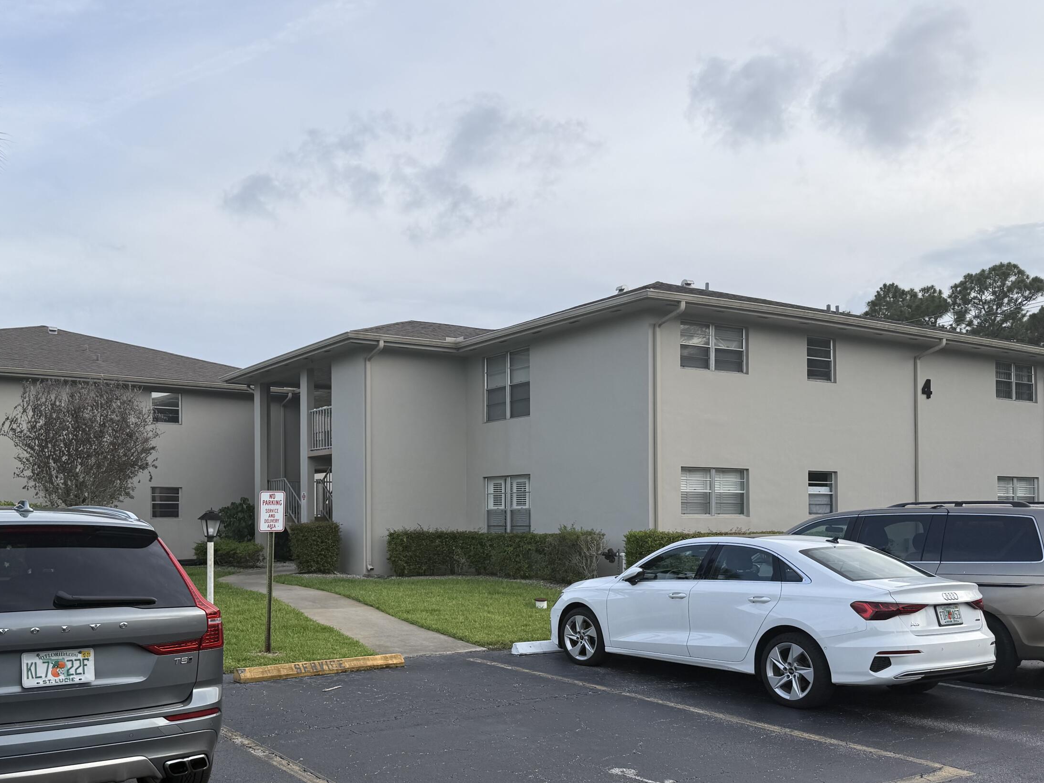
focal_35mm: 33
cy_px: 500
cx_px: 415
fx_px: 995
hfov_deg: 54.9
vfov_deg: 42.5
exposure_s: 1/931
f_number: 1.78
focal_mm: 6.76
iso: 80
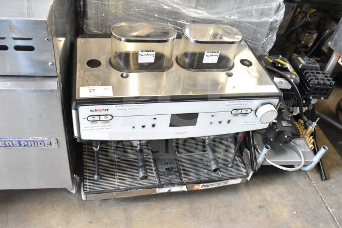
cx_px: 171
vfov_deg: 41.7
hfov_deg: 59.5
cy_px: 114
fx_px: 299
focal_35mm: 32
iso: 6400
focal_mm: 21
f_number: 5.6
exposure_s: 1/125
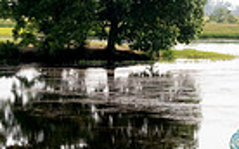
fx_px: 1380
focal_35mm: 212
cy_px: -47
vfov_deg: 6.1
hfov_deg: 9.3
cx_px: 469
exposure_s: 1/200
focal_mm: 28
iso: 320
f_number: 7.1
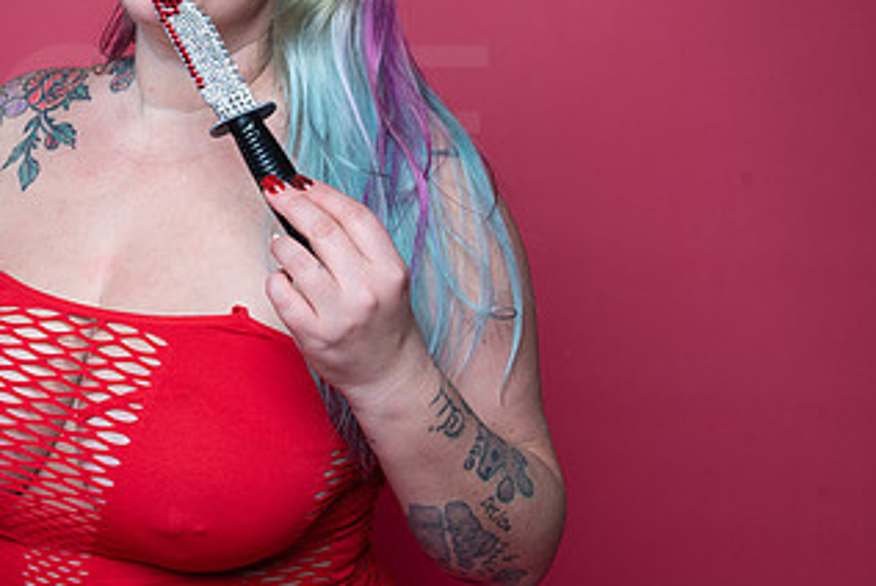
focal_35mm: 64
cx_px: 94
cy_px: 123
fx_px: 1559
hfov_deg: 30.1
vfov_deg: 21.0
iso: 250
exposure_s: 1/160
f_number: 11
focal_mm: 35
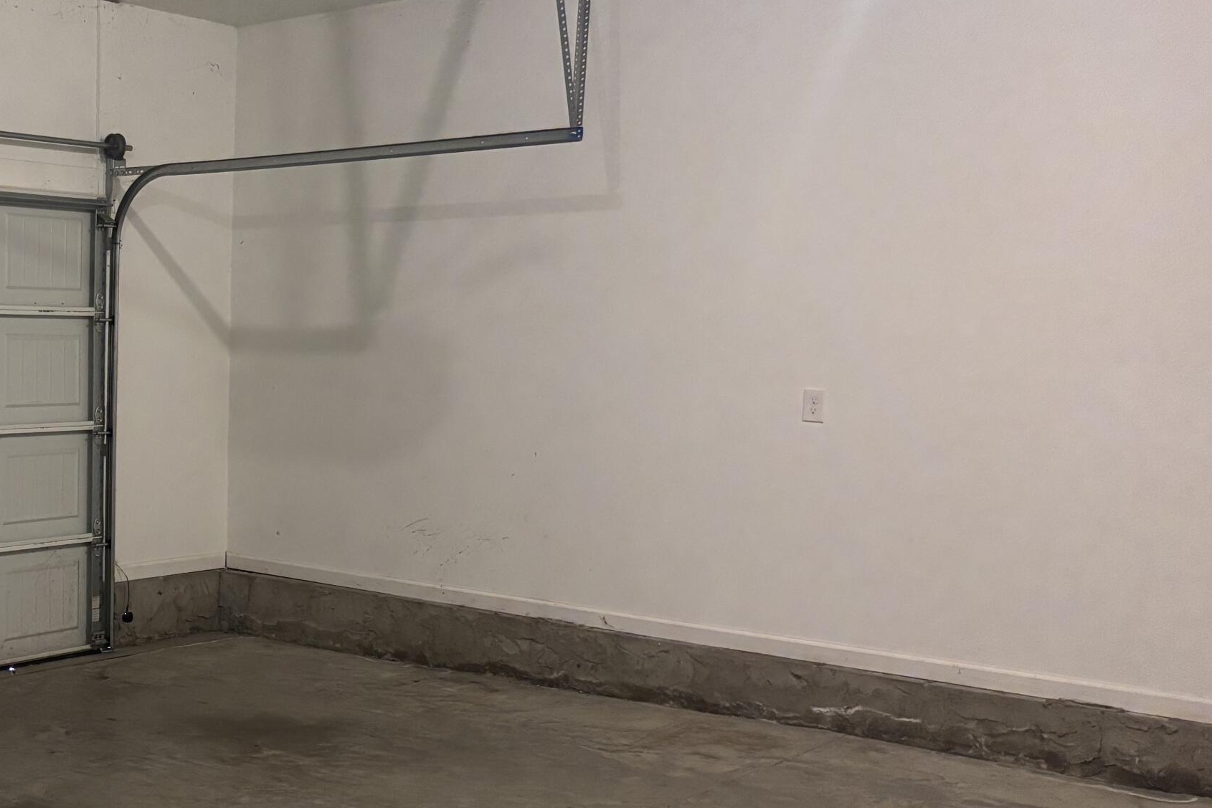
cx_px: 149
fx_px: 1616
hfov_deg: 38.6
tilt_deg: -4.9
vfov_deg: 28.1
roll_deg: -0.8
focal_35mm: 48
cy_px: 444
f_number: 1.6
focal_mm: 5.96
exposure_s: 1/40
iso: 400
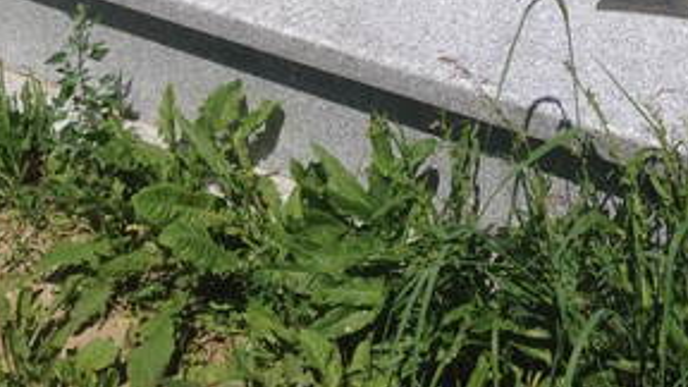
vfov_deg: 14.3
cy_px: -167
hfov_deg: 26.5
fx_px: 1459
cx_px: 322
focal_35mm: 80
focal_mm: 4.12
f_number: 2.4
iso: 50
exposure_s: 1/3195
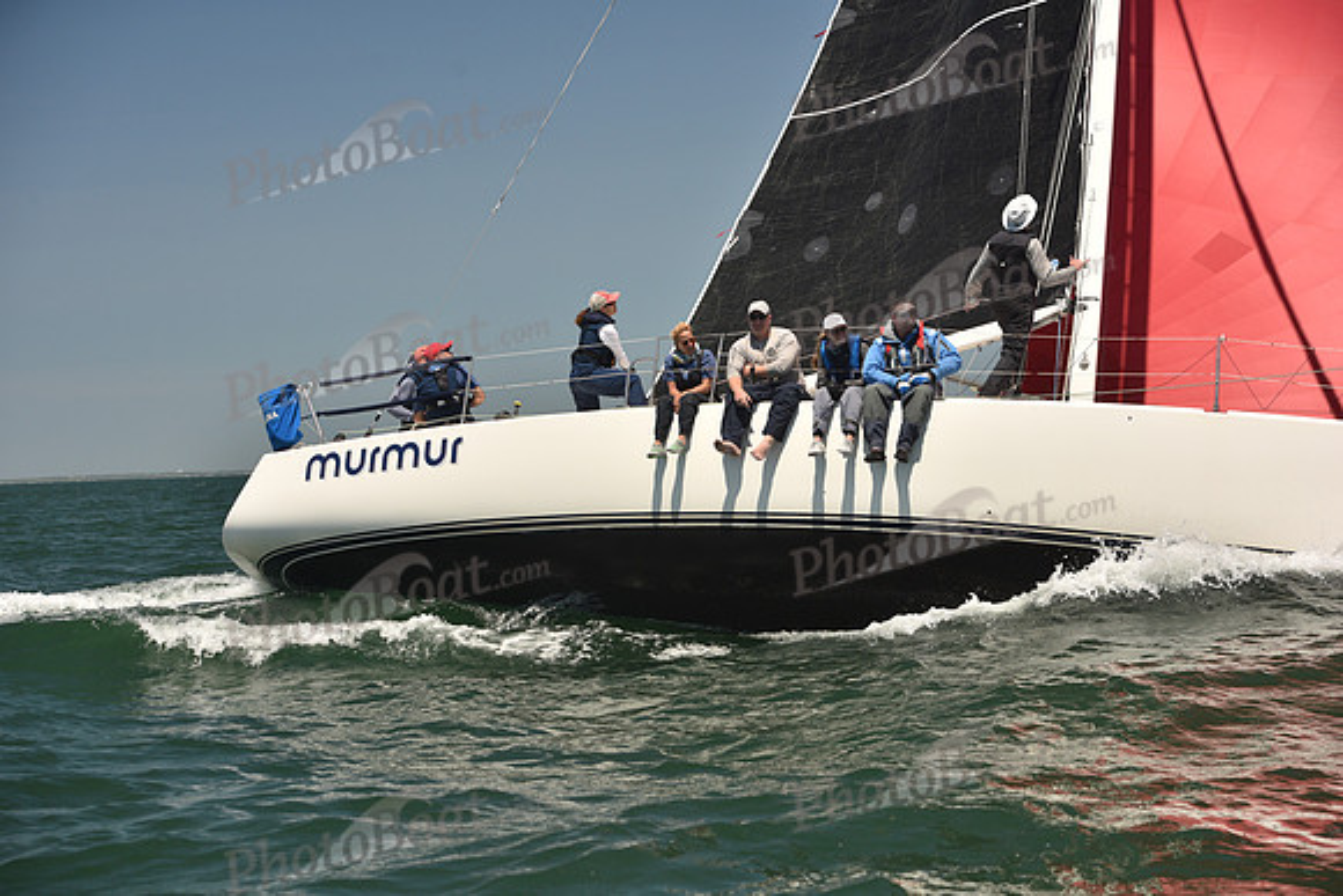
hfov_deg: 28.8
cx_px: 672
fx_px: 2612
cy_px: 448
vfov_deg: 19.5
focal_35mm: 70
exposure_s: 1/800
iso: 250
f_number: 5.6
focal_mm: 70
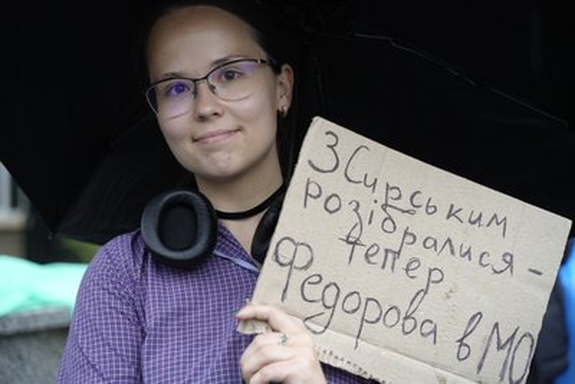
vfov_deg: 18.2
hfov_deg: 27.0
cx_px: 288
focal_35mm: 75
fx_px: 1198
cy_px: 192
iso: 2500
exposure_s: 1/160
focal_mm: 75
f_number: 4
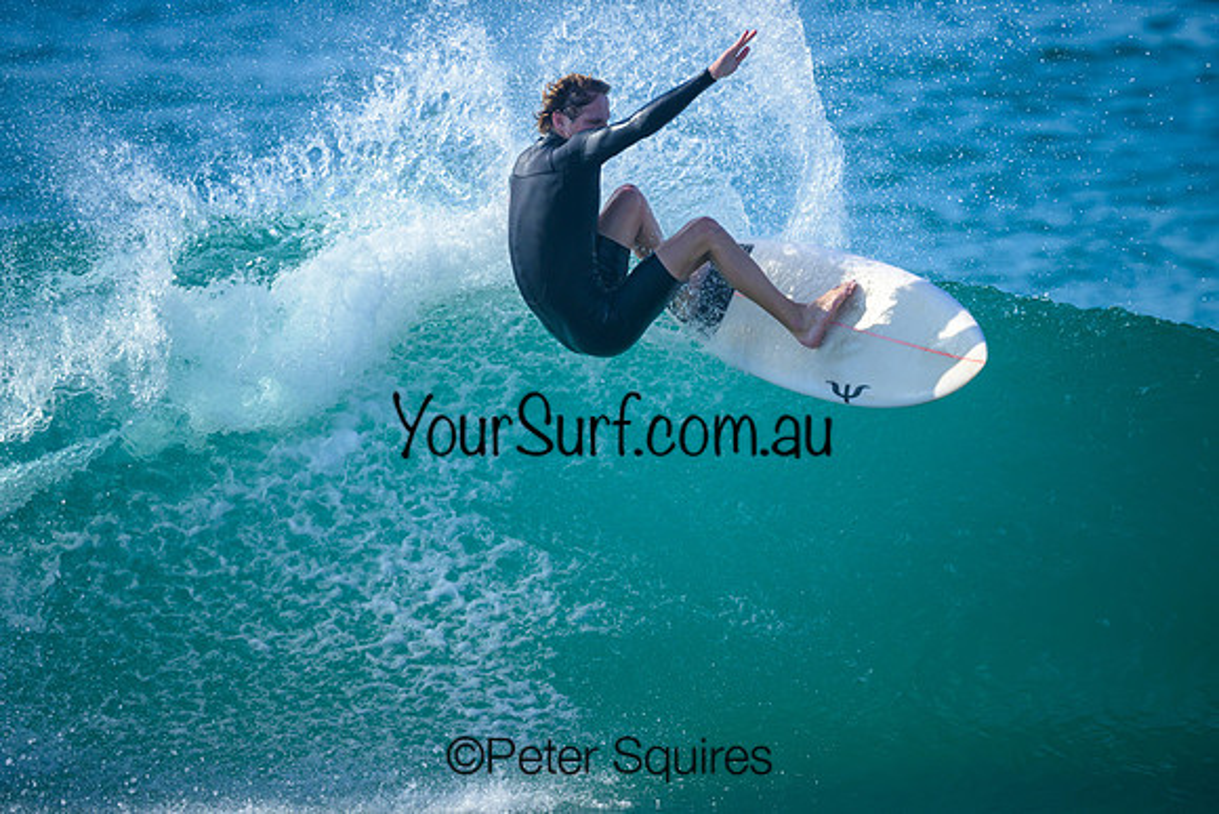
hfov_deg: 2.6
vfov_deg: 1.7
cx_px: 610
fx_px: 27094
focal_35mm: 800
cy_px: 407
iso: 450
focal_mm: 800
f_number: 6.3
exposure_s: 1/2500
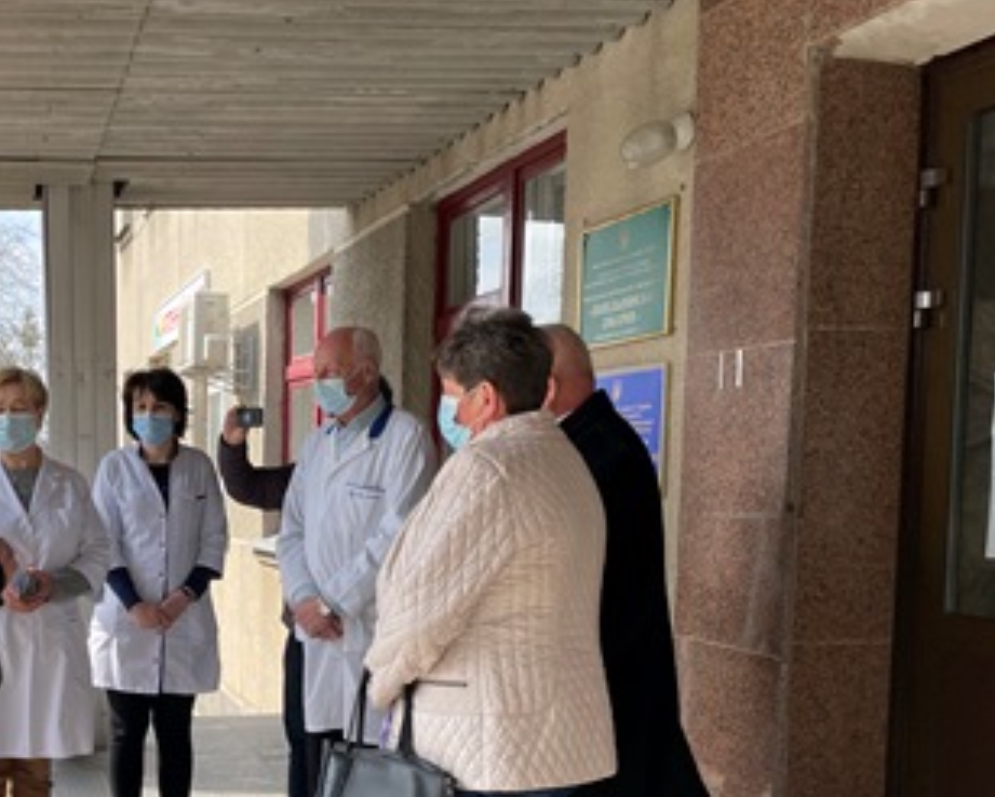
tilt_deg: -4.4
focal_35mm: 44
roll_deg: -0.3
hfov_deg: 40.1
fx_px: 1297
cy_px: 590
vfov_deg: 33.6
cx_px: 186
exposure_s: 1/932
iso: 32
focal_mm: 4.2
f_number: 1.6
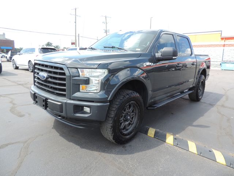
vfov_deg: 56.8
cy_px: 88
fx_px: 162
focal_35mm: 24
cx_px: 117
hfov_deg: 71.6
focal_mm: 4.3
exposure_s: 1/250
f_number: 3
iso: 80
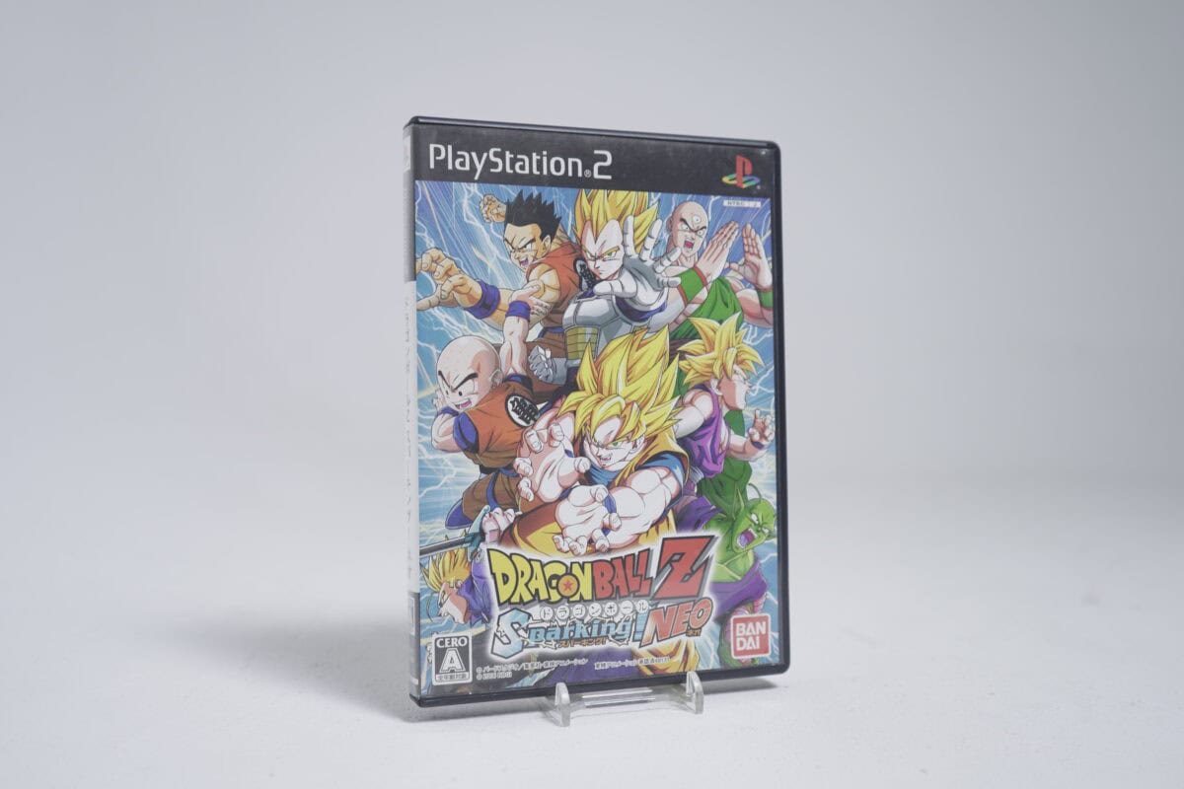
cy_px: 394
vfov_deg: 36.9
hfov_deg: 53.1
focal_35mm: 36
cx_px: 592
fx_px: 1184
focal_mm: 36
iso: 100
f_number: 4.5
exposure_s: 1/10
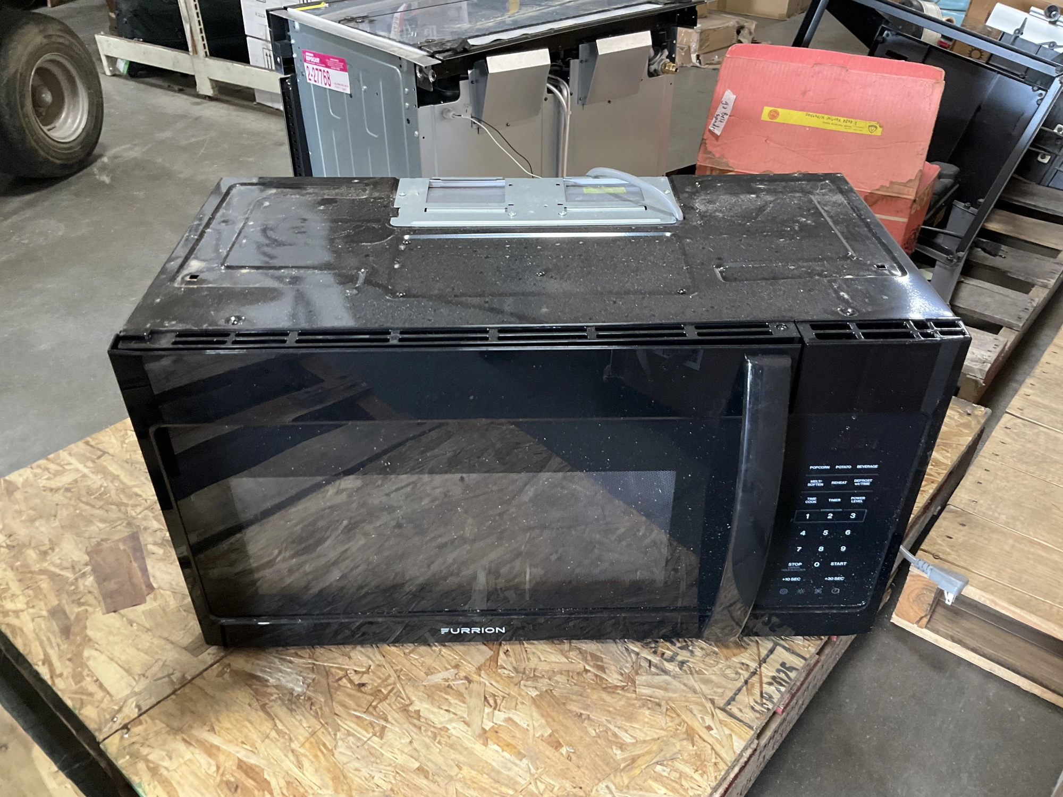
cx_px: 532
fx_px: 891
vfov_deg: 48.2
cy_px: 398
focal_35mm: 29
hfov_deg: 61.7
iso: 250
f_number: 1.8
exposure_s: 1/30
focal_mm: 3
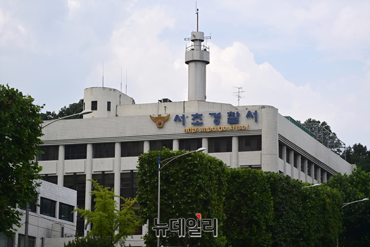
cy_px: 124
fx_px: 1336
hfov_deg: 15.8
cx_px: 185
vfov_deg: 10.6
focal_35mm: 130
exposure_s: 1/2000
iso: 100
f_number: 2.8
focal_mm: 130
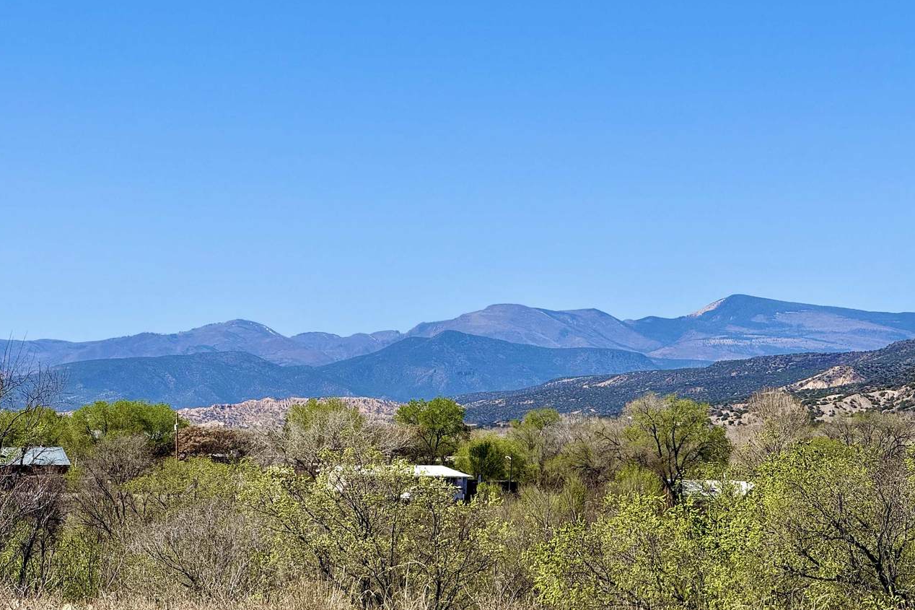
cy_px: 274
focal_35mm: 126
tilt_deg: +3.0
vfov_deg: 10.9
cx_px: 455
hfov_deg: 16.3
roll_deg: -0.9
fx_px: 3202
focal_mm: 15.66
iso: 50
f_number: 2.8
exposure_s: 1/2525
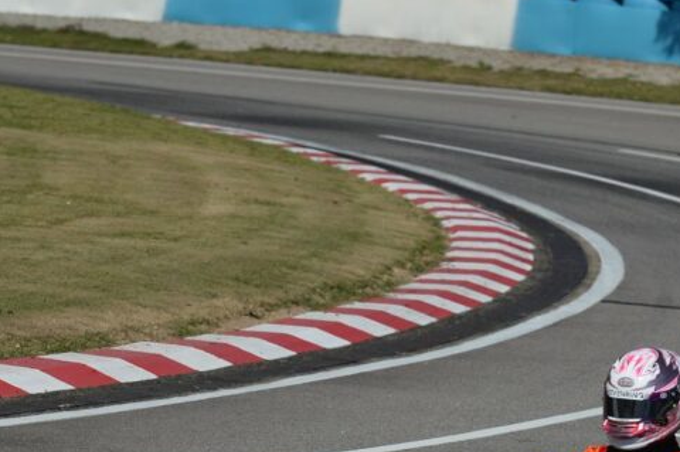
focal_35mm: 331
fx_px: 6246
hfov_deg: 6.2
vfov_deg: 4.1
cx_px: 428
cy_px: 426
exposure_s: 1/8000
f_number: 3.5
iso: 220
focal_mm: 155
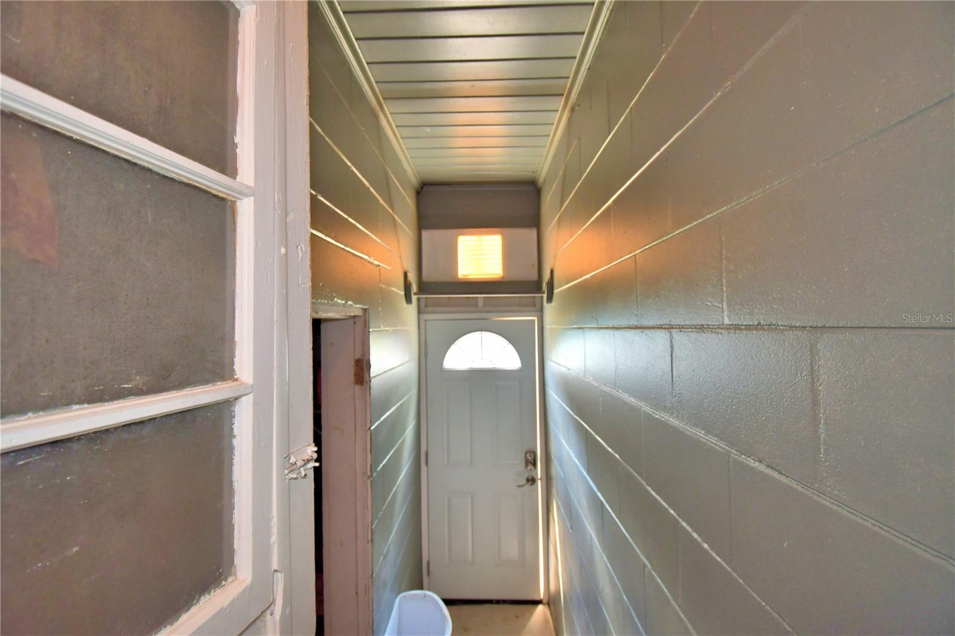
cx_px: 478
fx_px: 398
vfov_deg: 77.3
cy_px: 318
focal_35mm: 15
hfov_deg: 100.4
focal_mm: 10
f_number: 4.5
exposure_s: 1/30
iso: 560
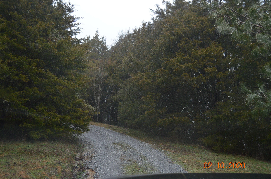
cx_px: 136
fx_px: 293
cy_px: 90
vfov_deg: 34.1
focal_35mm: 39
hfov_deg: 49.6
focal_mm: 26
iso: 800
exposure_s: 1/500
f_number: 4.2
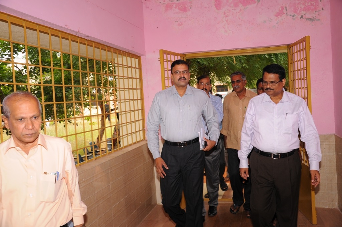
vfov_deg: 36.8
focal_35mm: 36
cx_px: 171
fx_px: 342
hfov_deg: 53.2
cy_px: 114
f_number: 3.8
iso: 250
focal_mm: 24
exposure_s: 1/100
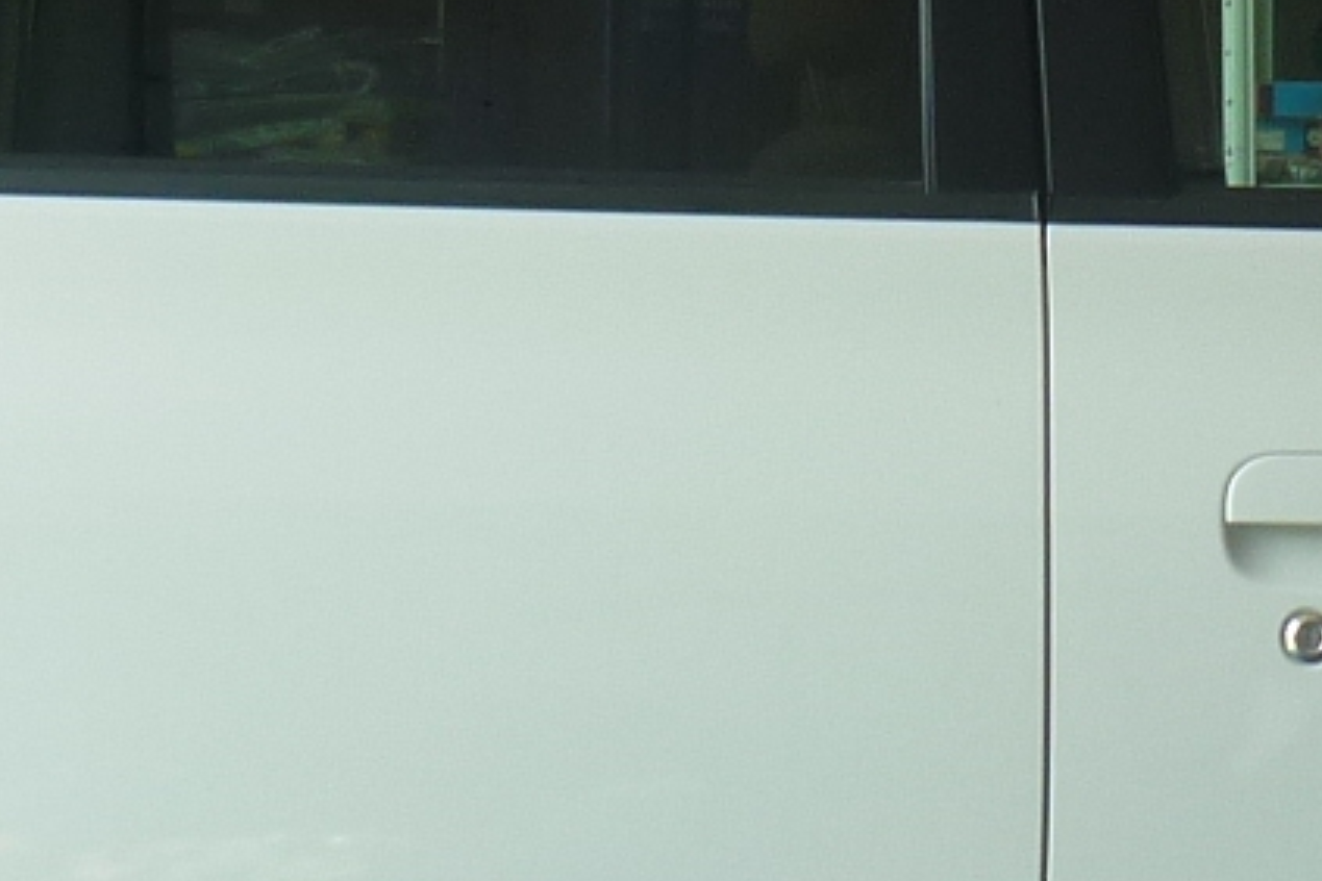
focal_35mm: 166
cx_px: 1188
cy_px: 225
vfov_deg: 8.3
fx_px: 6095
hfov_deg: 12.3
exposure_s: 1/200
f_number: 2.8
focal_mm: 5.5
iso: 80
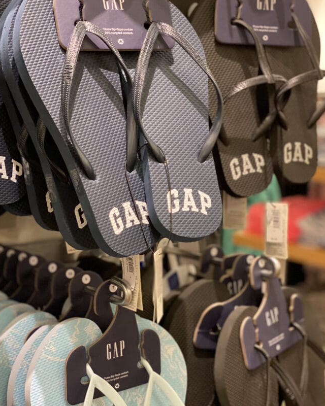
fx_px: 782
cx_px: 173
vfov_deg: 29.1
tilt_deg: -9.6
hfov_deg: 23.5
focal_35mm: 65
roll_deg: -0.1
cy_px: 215
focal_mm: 6
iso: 160
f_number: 2
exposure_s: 1/40
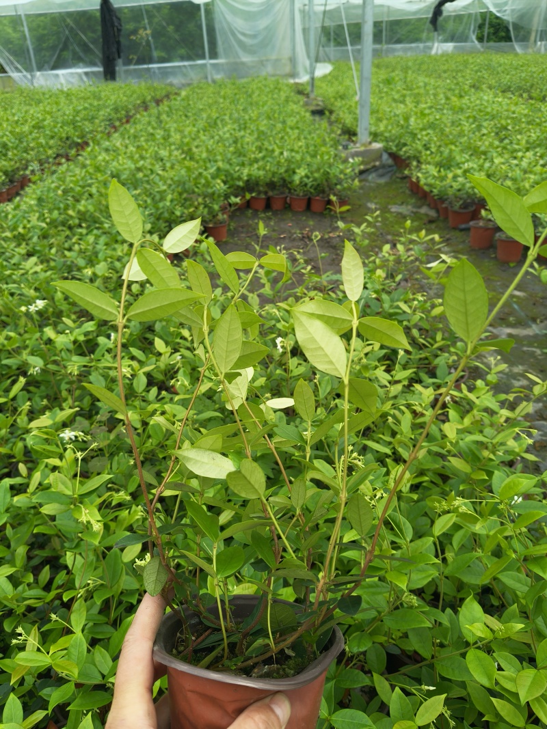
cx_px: 274
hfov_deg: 53.1
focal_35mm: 26
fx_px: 548
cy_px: 364
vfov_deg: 67.3
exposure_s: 1/130
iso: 80
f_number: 1.8
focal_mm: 4.84
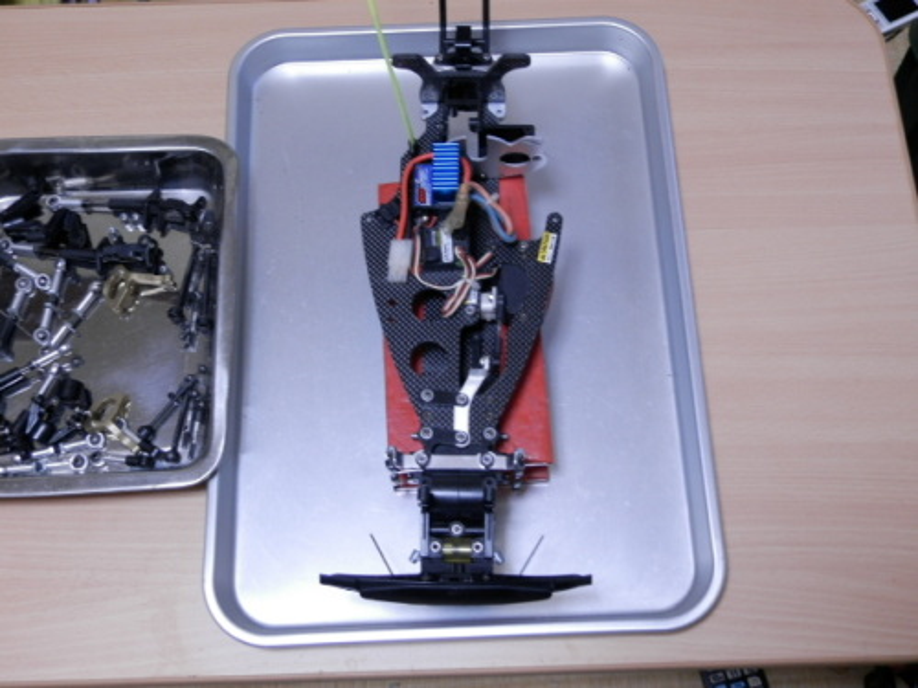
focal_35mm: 40
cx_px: 459
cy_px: 344
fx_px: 1061
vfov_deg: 36.0
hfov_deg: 46.8
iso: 200
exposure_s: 1/13
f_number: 3.5
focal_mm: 7.2
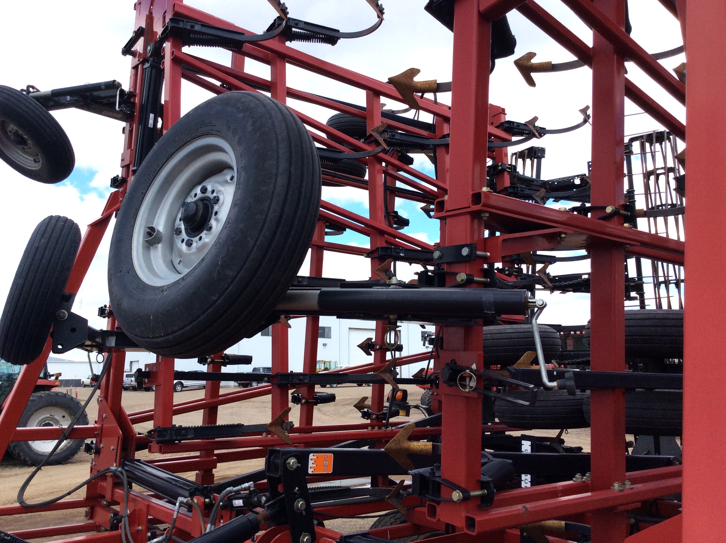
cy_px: 272
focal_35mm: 32
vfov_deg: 44.1
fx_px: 670
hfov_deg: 56.9
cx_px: 363
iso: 32
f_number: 2.4
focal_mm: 3.3
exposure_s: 1/1003
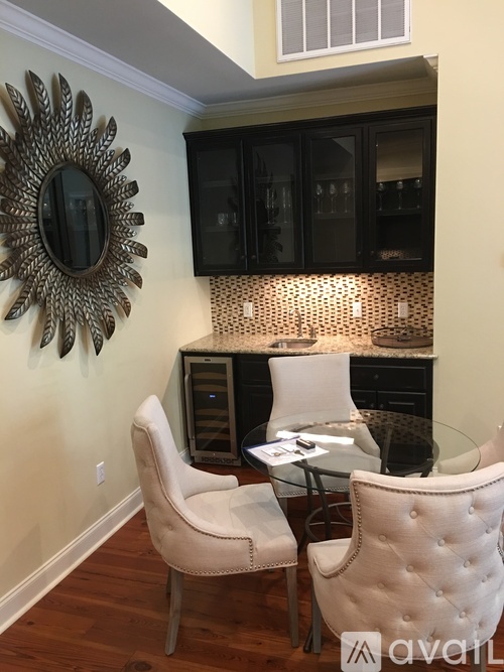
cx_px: 252
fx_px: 563
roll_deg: +2.1
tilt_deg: -8.7
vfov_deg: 61.7
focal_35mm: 29
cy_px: 336
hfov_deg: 48.2
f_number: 2.2
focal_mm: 4.15
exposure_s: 1/10
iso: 80
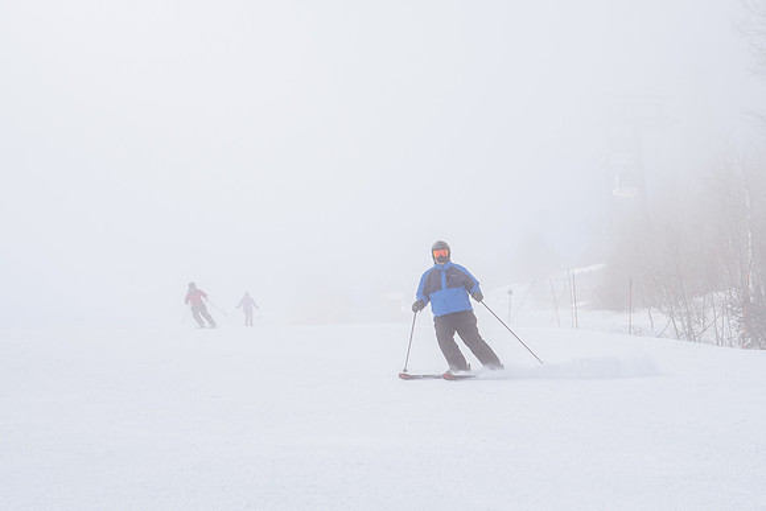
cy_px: 256
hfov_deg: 18.2
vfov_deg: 12.2
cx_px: 383
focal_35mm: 112
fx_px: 2394
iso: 200
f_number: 5.6
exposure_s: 1/800
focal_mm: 75
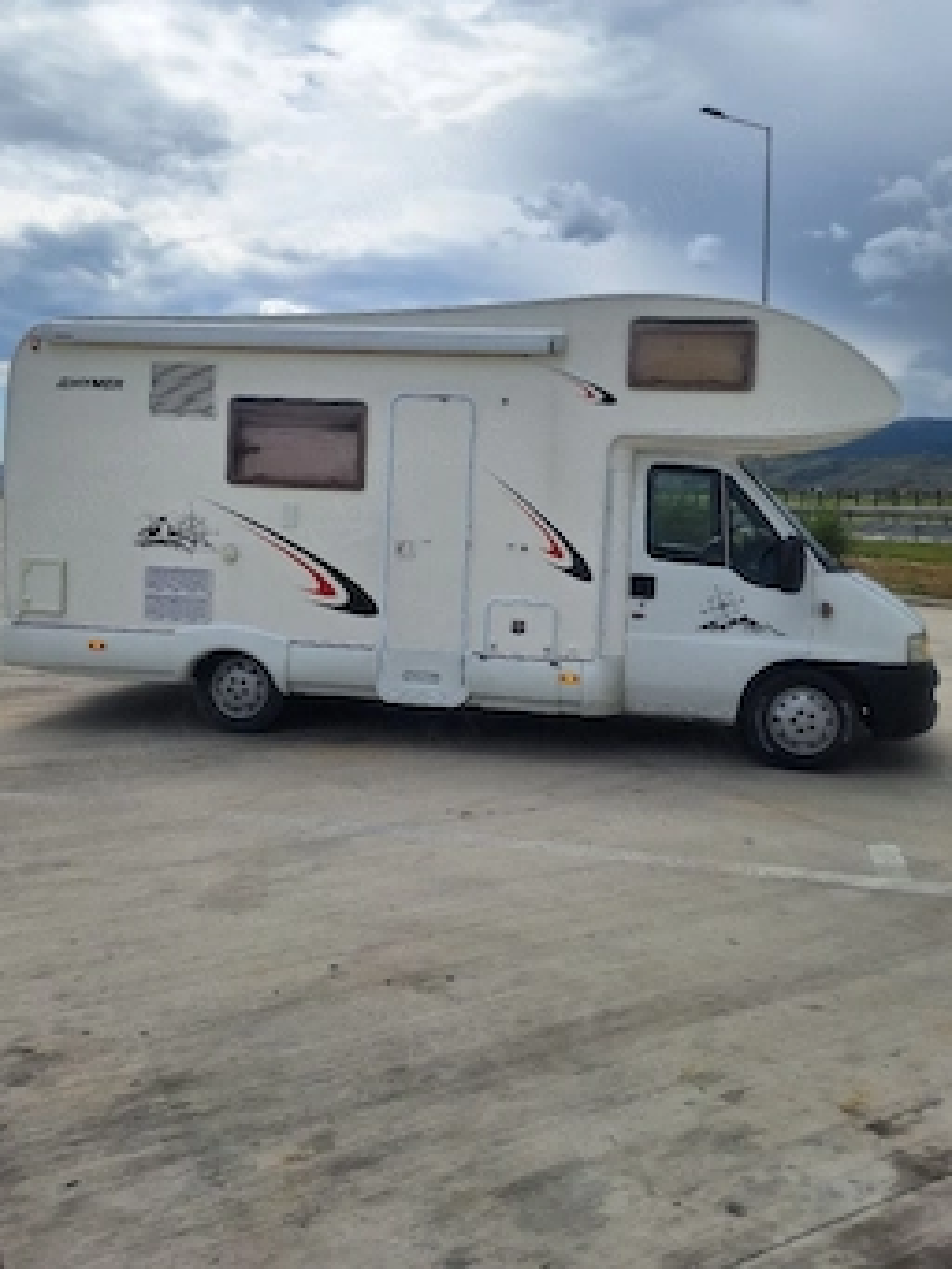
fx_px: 989
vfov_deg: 64.9
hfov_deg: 51.4
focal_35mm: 27
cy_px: 528
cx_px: 469
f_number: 1.8
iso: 40
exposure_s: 1/10000
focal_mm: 5.54
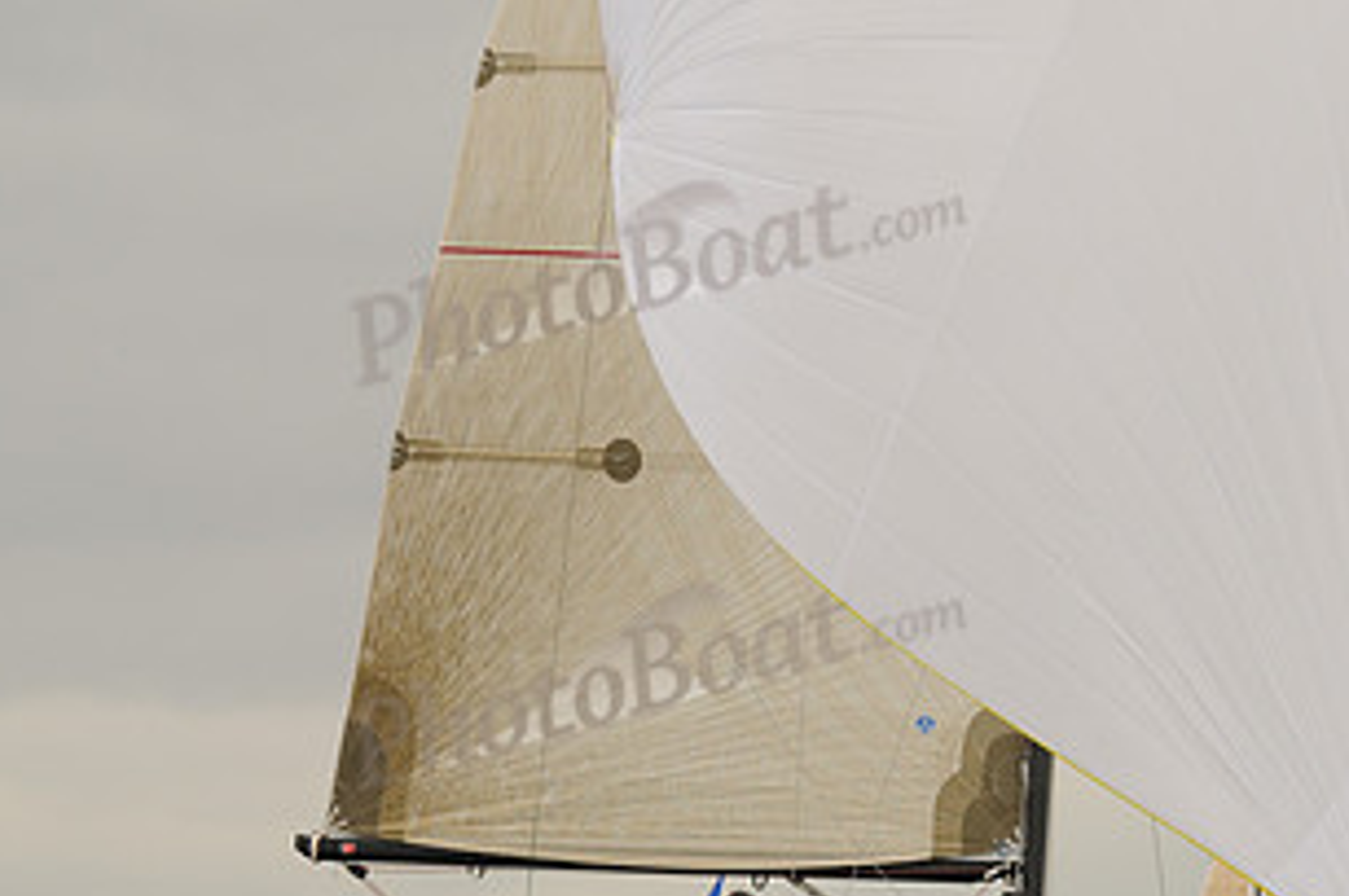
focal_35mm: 269
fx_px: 10067
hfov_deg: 7.6
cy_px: 841
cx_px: 1191
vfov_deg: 5.1
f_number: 4.5
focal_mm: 95
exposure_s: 1/640
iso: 200
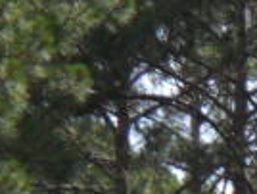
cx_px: 907
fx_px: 1986
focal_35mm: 267
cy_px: 611
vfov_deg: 5.2
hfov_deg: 6.4
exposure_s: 1/750
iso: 80
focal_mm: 6.3
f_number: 3
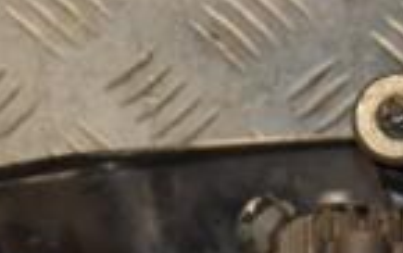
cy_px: 398
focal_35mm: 304
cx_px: 453
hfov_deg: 6.9
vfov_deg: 4.3
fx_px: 3343
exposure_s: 1/160
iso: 800
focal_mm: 48
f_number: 4.8
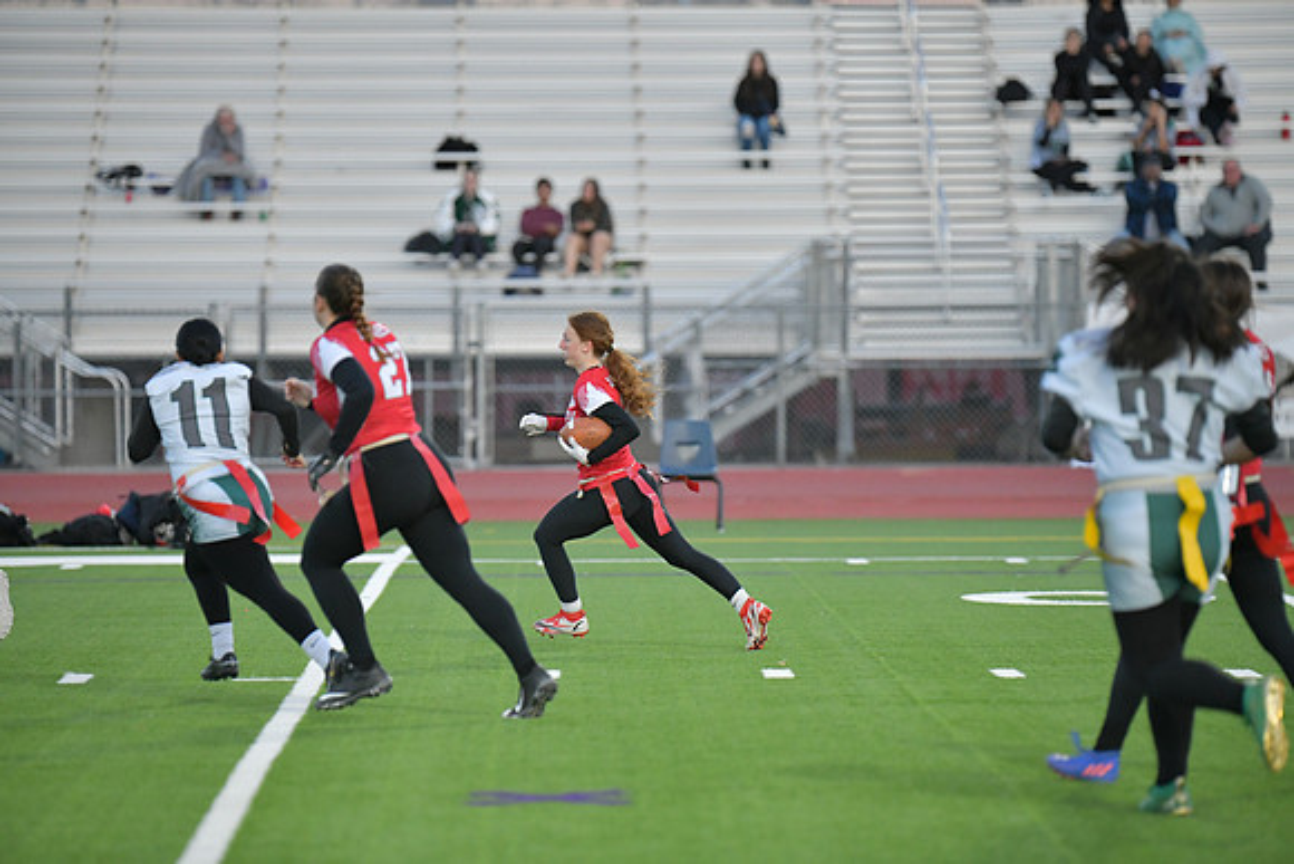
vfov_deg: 5.7
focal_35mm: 240
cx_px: 647
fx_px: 8628
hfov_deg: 8.6
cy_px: 432
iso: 3200
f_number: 2.8
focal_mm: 240
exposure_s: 1/3200
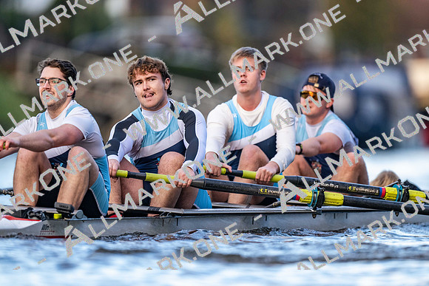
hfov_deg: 3.4
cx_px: 214
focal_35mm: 600
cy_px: 143
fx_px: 7151
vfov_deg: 2.3
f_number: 4
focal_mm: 600
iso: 1800
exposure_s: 1/2500
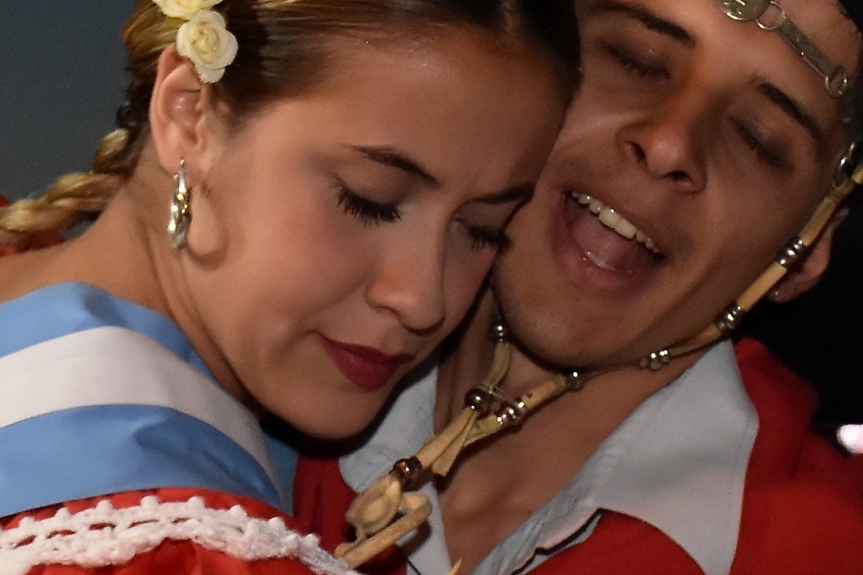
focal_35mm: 260
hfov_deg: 7.9
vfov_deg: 5.3
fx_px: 6229
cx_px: 489
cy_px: 436
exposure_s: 1/200
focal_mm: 45
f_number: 5.6
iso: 2000
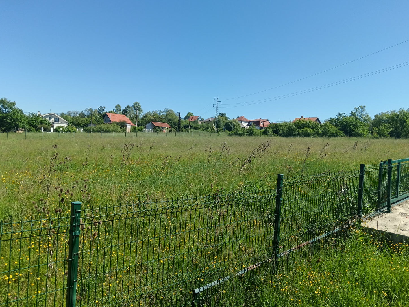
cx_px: 204
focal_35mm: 27
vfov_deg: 51.4
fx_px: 319
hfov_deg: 65.3
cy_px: 154
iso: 100
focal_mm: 4.95
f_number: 1.9
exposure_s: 1/781
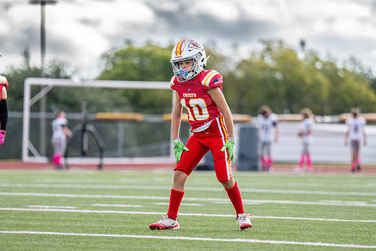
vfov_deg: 4.8
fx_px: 2981
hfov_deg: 7.2
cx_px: 188
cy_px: 134
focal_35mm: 285
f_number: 2.8
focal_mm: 200
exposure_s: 1/2500
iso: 320
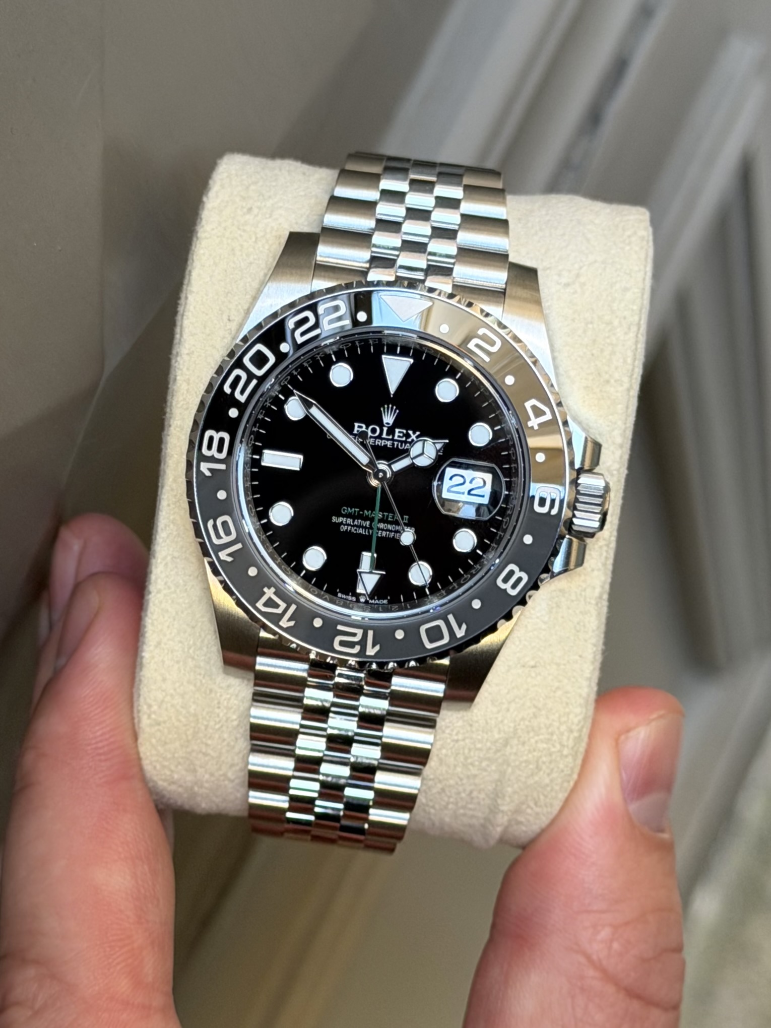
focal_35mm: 48
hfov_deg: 30.3
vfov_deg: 39.7
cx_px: 386
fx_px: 1425
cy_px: 514
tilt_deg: -72.3
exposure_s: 1/97
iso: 100
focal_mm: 6.76
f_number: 1.78
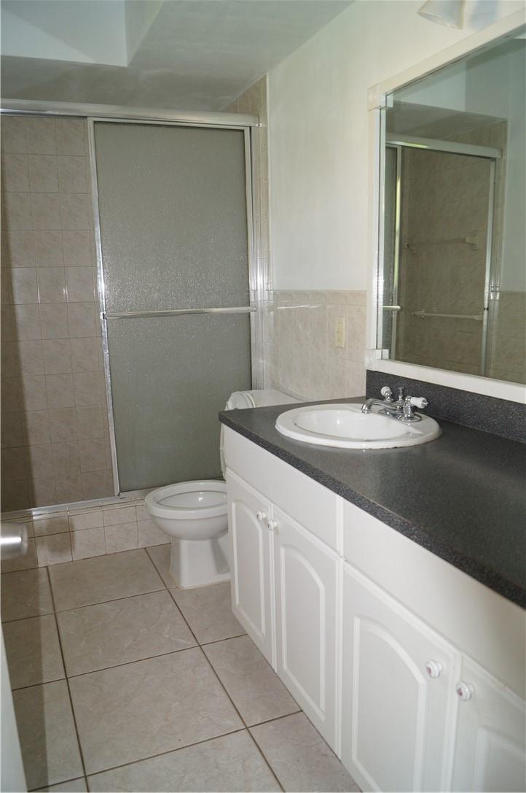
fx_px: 593
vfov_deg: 67.4
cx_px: 263
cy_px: 396
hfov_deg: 47.8
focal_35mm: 27
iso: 250
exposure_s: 1/60
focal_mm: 18
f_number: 4
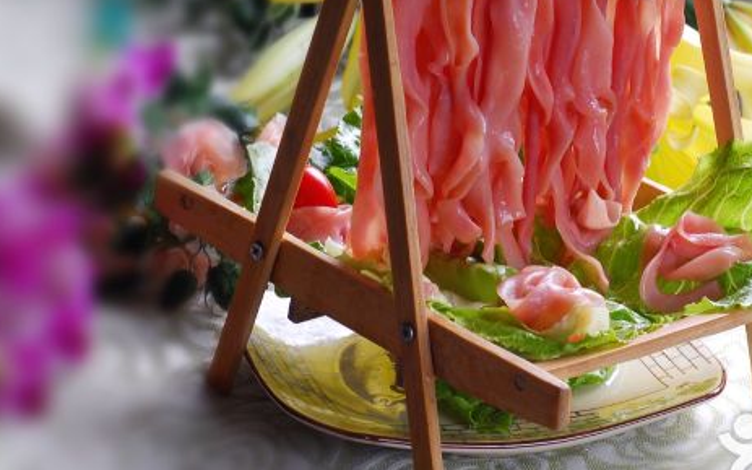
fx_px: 2848
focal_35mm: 139
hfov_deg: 15.0
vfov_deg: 9.4
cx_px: 557
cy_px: 155
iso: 100
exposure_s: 1/200
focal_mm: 60
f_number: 7.1
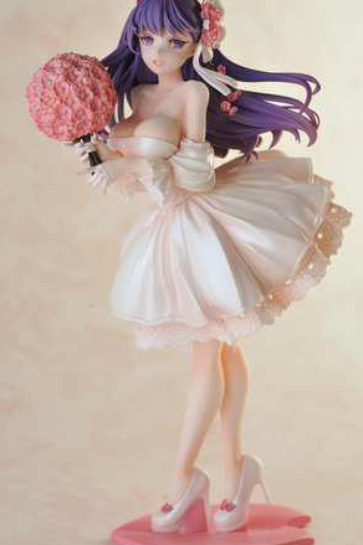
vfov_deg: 27.4
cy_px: 261
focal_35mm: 74
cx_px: 182
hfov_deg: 18.4
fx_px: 1121
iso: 200
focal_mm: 60
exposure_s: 1/1.3
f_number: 9
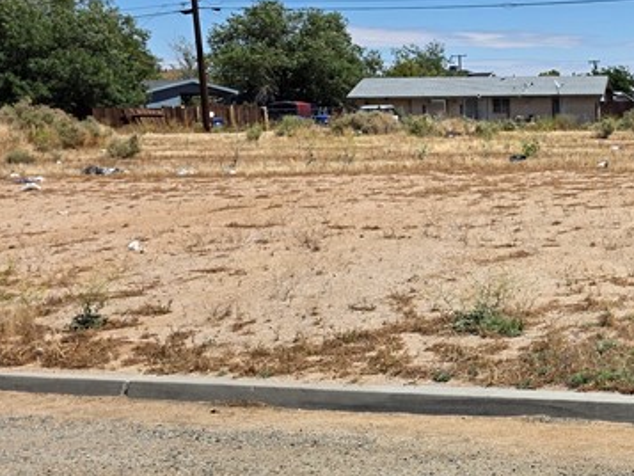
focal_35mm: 66
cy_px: 222
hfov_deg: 24.7
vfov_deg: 22.3
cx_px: 867
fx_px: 1209
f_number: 1.7
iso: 64
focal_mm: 6.3
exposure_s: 1/7944
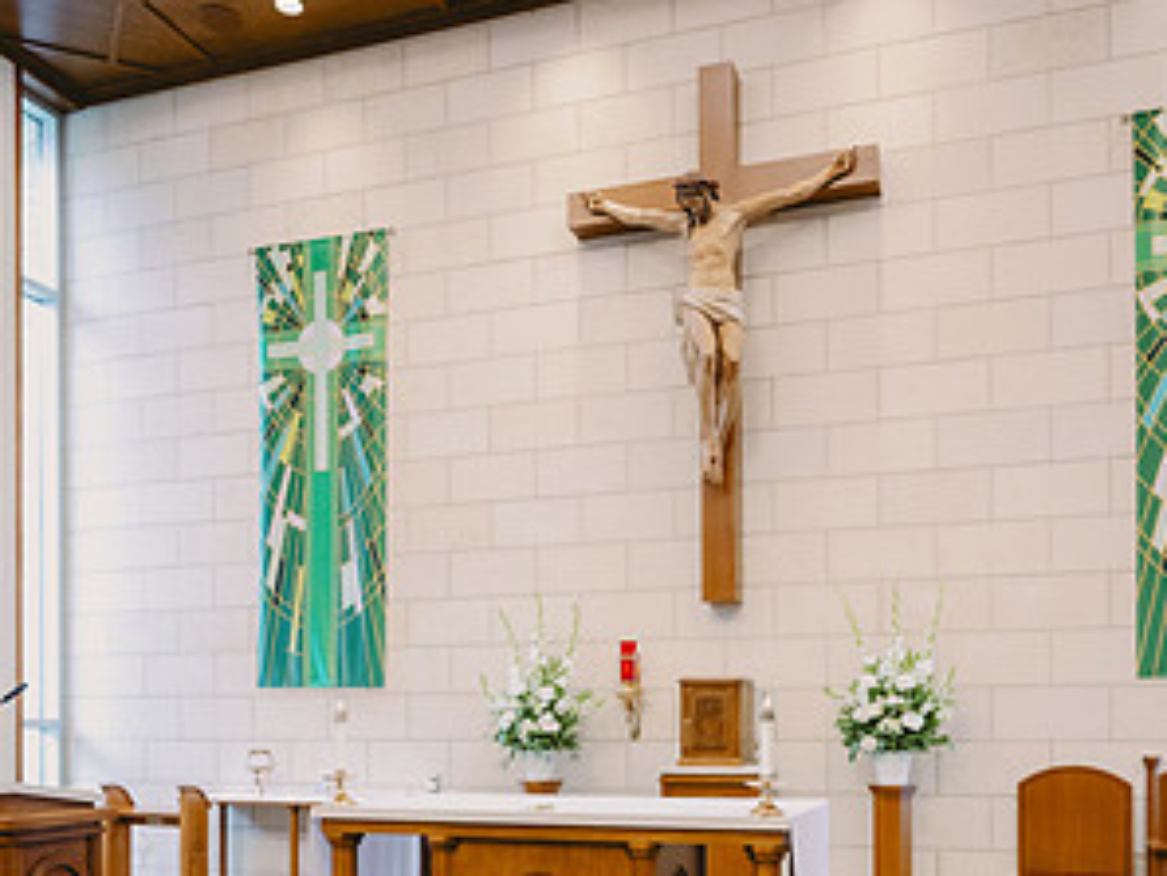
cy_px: 723
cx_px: 585
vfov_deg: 38.9
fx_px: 1180
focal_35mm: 35
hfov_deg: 52.6
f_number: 2.8
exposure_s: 1/320
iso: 2000
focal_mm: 24
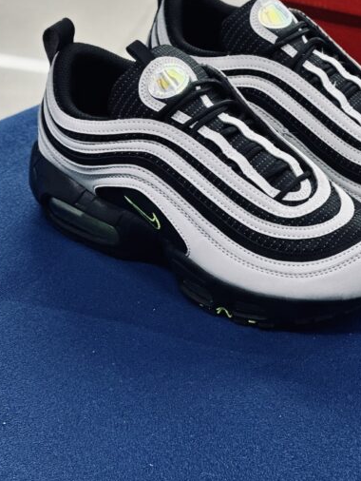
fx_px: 1973
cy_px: 107
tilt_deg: -29.5
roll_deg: -1.3
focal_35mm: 142
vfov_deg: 13.8
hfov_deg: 10.4
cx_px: 288
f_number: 2.8
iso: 250
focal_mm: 9
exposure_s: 1/100
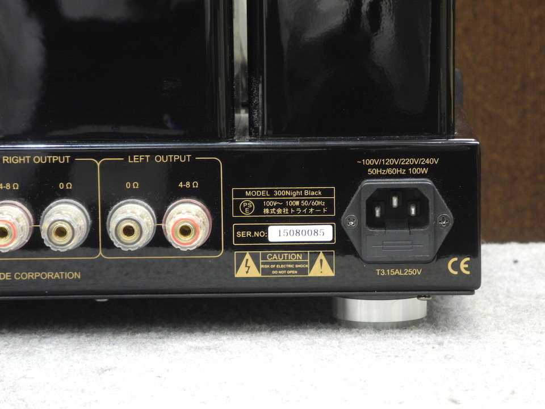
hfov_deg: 9.9
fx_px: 3149
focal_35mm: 200
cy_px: 204
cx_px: 272
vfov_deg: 7.4
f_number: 5.6
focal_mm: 42.6
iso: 400
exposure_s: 1/6.1
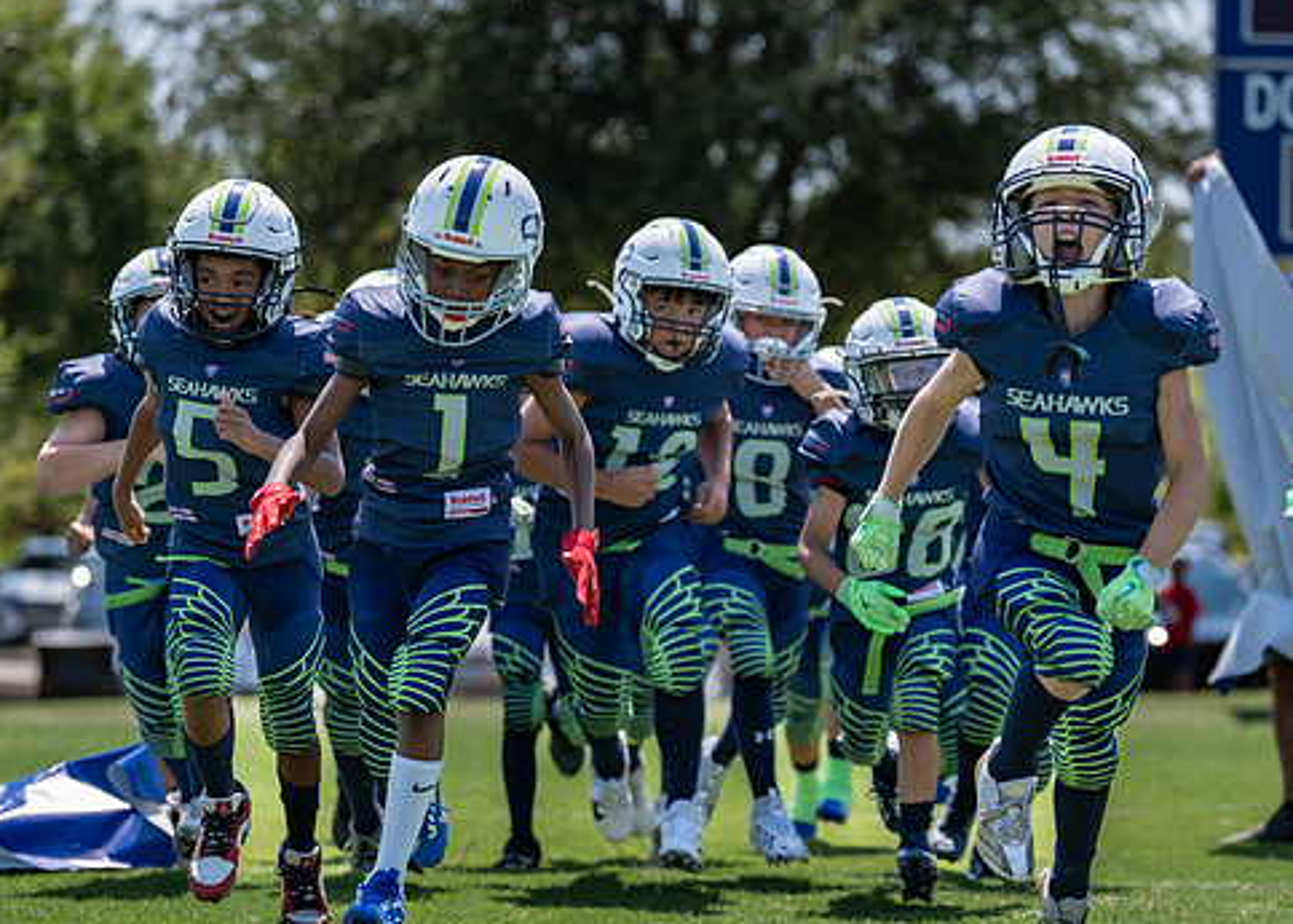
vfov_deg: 9.1
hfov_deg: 12.7
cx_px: 641
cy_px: 581
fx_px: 5802
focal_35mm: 158
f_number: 2.8
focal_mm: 113
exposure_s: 1/1250
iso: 100
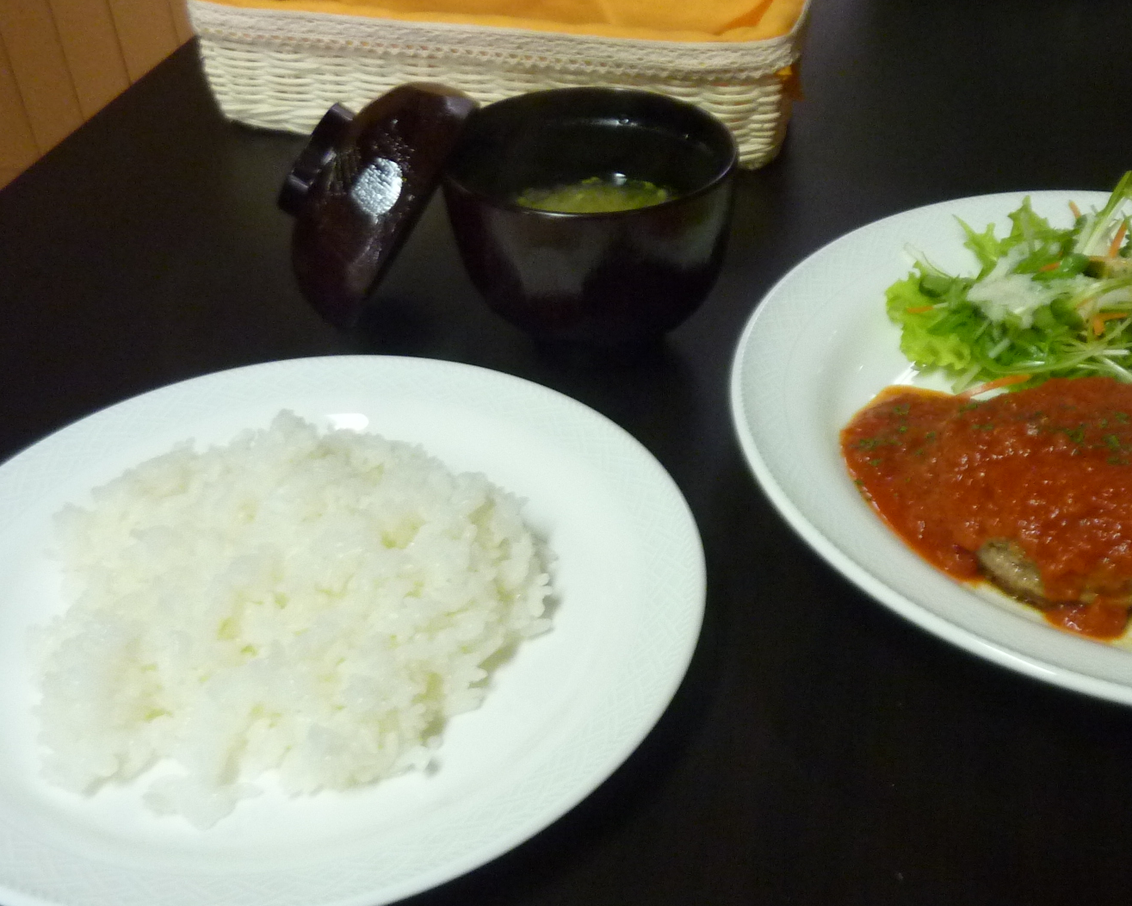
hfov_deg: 47.1
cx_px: 763
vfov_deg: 38.8
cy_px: 580
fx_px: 1273
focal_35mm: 38
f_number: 3.3
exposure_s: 1/30
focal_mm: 4.1
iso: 320
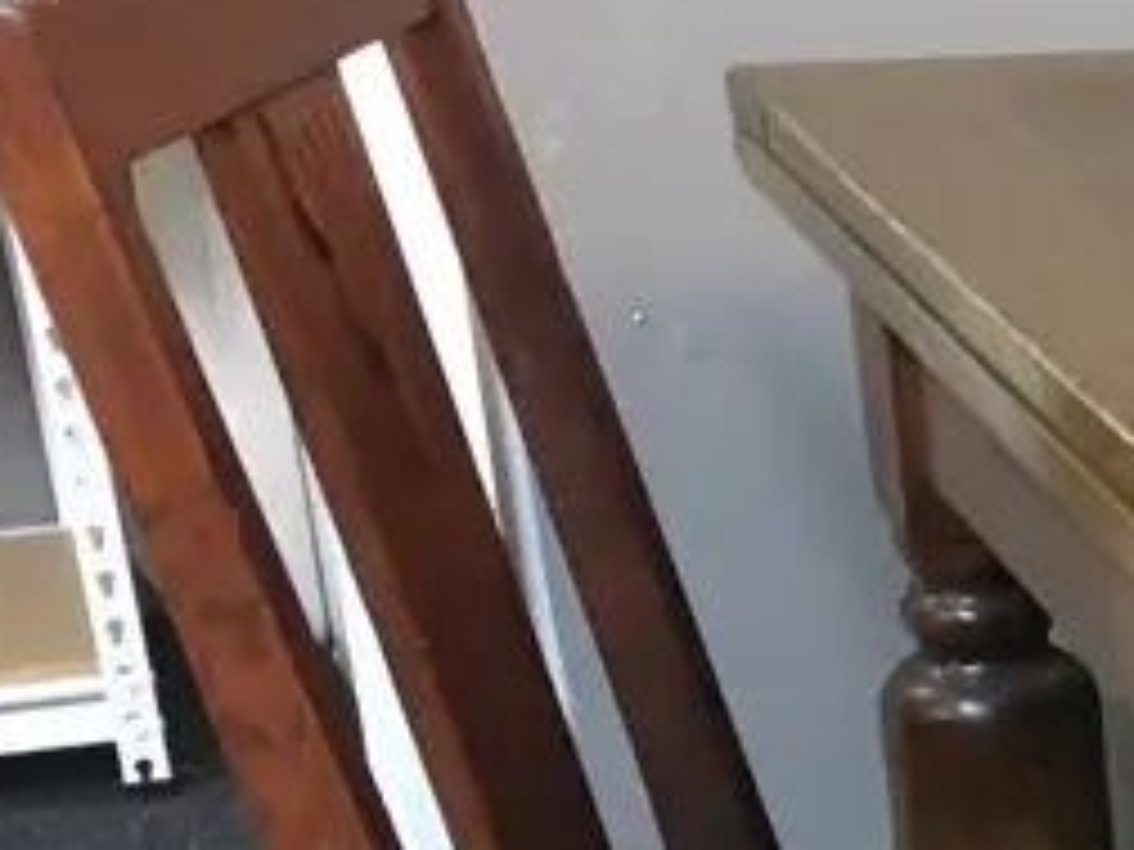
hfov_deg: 14.3
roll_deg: -3.2
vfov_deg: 12.1
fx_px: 3866
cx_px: 2164
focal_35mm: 118
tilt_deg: -23.1
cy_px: 1192
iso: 200
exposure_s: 1/20
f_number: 2.2
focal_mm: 4.15
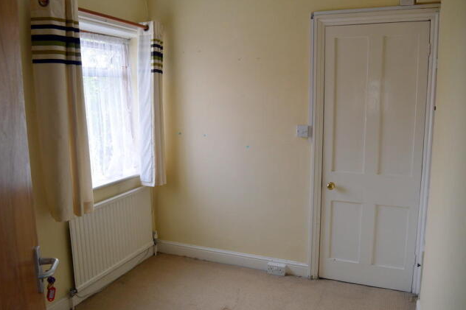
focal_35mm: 28
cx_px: 237
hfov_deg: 65.5
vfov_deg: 46.4
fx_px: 362
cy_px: 159
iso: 400
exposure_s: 1/125
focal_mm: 18
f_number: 5.6
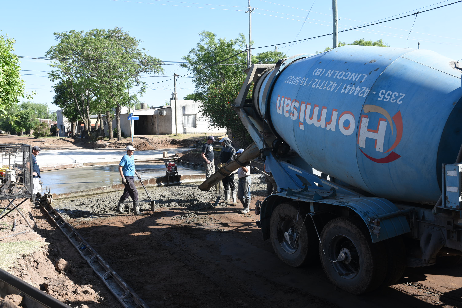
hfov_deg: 54.4
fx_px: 449
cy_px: 154
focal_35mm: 35
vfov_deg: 37.9
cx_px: 231
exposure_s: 1/400
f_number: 6.3
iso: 200
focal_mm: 35
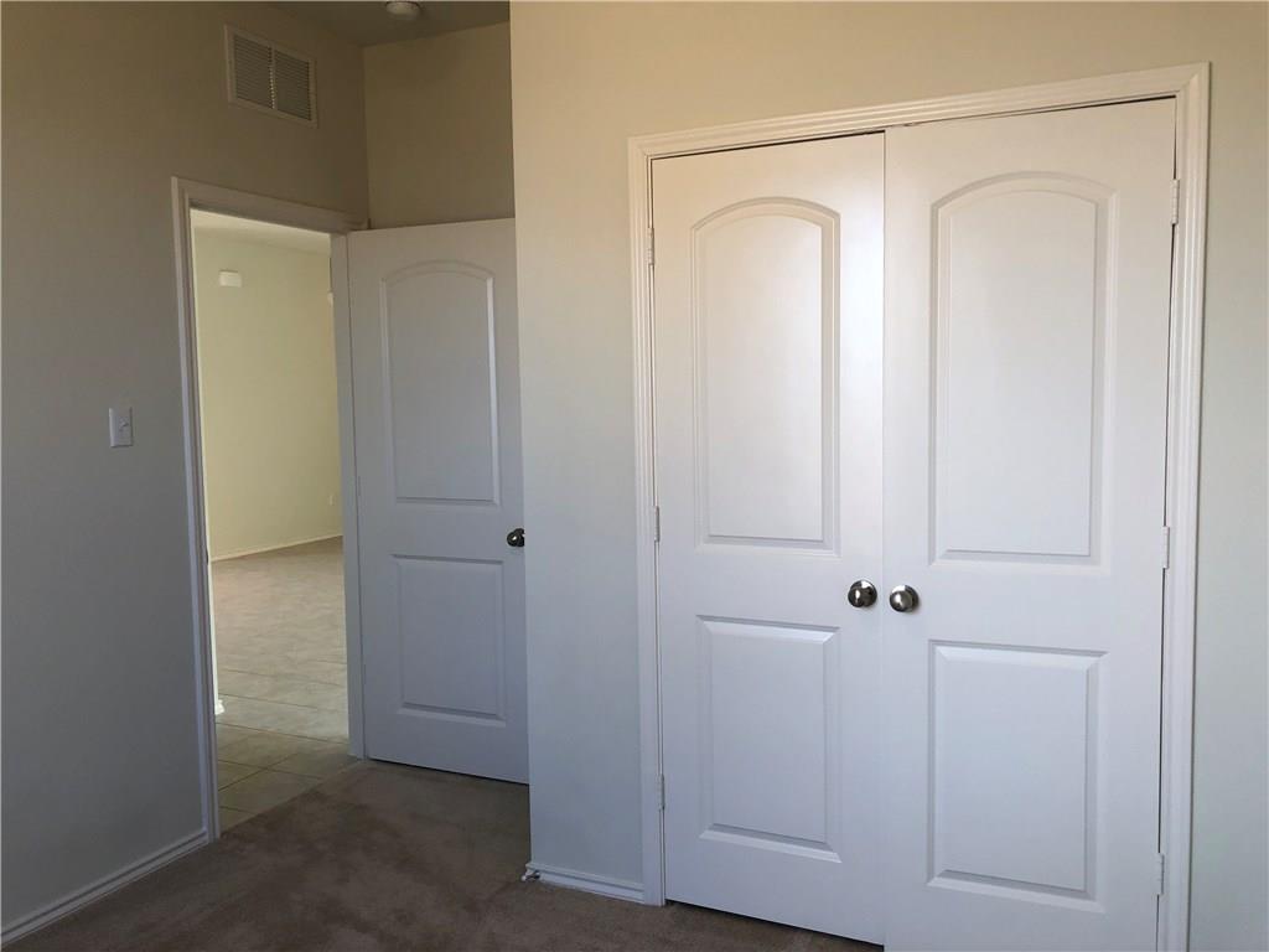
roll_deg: +1.5
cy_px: 476
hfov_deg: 63.4
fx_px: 1026
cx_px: 634
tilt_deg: -3.4
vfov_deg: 49.7
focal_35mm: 28
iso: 50
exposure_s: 1/120
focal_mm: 4
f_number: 1.8
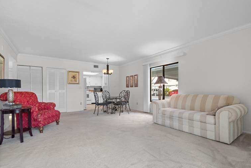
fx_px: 112
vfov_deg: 73.7
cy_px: 86
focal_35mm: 16
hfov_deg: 96.6
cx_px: 133
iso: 800
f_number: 4.5
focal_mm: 10
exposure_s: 1/80
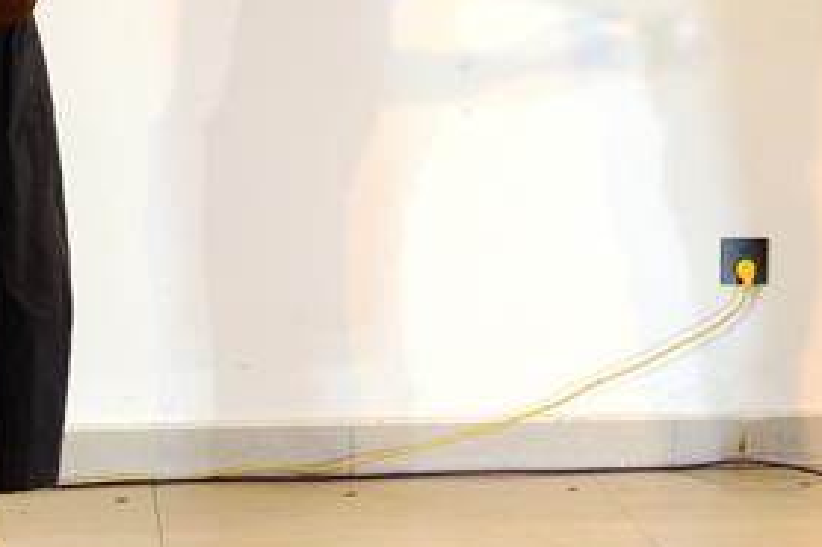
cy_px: 1
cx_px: 526
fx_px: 2761
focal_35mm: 121
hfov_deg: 16.9
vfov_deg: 11.2
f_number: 7.1
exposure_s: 1/200
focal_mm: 42
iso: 1250
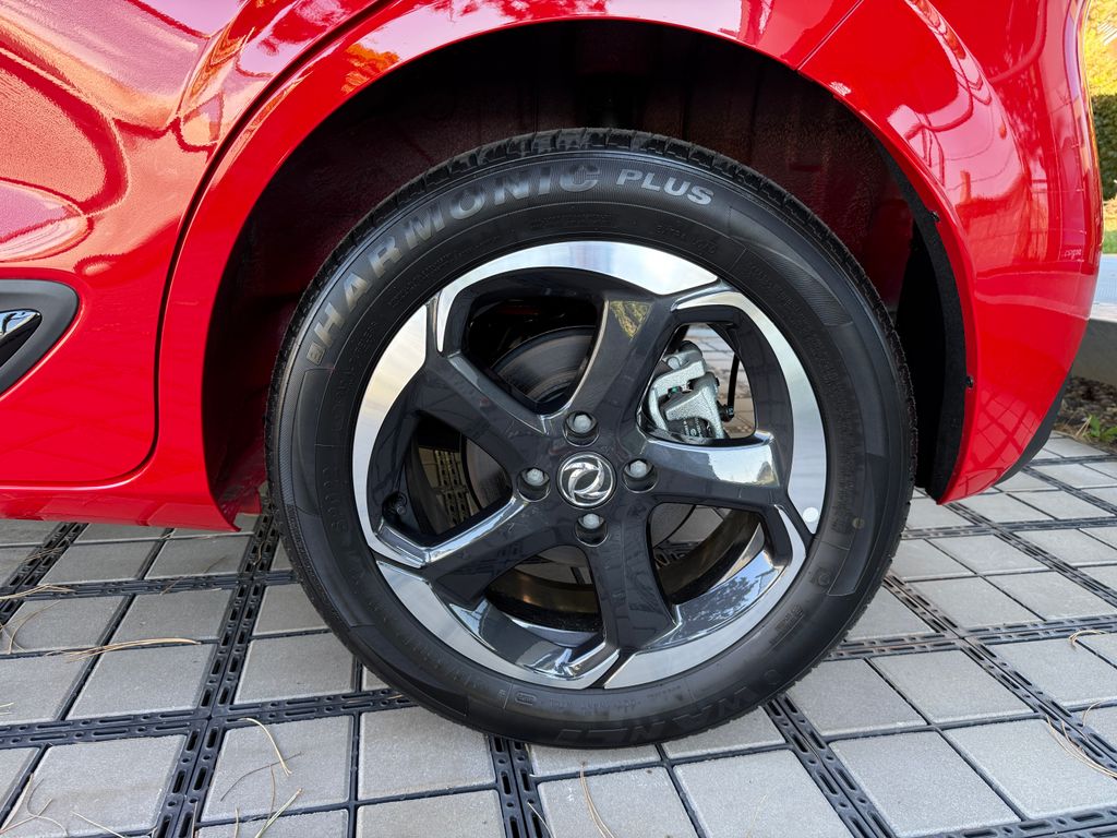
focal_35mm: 24
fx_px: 774
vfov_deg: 56.8
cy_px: 419
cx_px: 558
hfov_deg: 71.6
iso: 125
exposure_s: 1/121
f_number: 1.78
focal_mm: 6.76
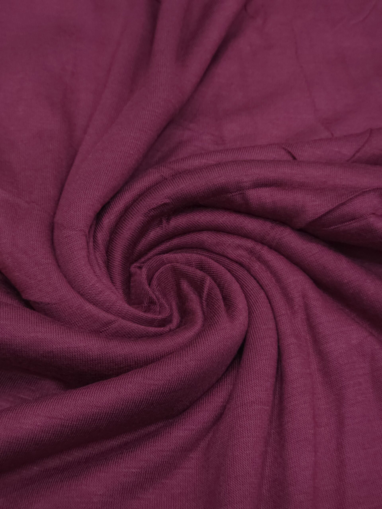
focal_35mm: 69
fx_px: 1015
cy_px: 254
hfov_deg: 21.3
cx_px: 191
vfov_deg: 28.2
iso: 200
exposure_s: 1/45
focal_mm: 7.9
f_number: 2.4
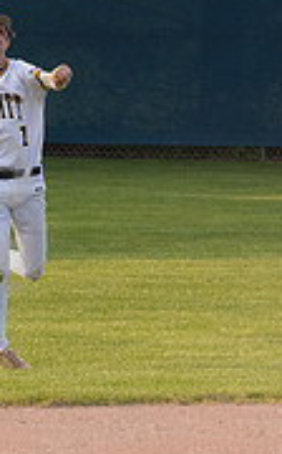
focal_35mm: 960
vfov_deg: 2.2
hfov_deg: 1.4
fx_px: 11843
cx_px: -45
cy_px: 207
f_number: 5.6
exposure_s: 1/1600
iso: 800
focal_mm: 195
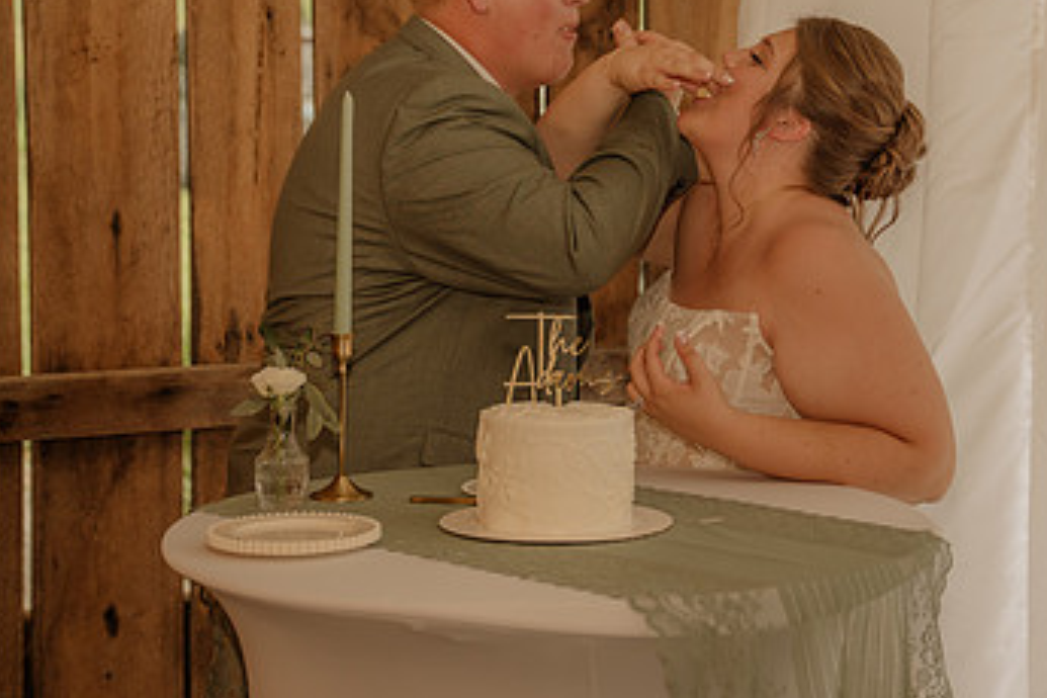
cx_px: 662
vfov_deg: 15.3
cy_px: 228
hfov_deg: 22.8
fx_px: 2588
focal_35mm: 89
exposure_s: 1/200
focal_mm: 53
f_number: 3.2
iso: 500
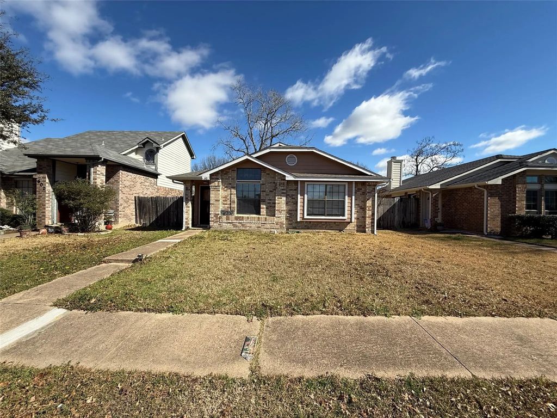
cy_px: 209
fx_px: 225
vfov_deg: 85.7
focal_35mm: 14
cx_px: 278
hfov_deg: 102.1
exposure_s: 1/2237
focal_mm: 2.22
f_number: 2.2
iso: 50
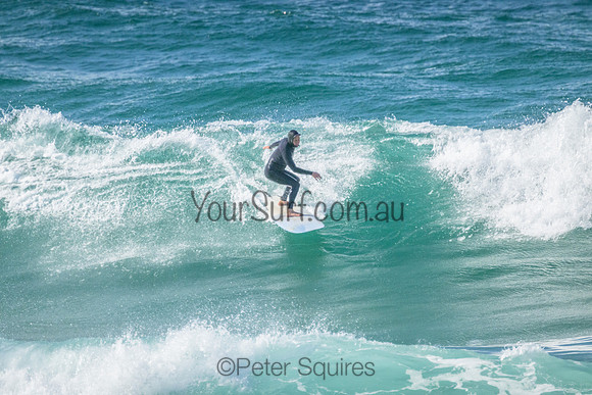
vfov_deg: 1.7
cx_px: 296
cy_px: 198
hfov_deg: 2.6
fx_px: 13158
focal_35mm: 800
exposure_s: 1/1600
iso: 3200
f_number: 11
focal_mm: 800
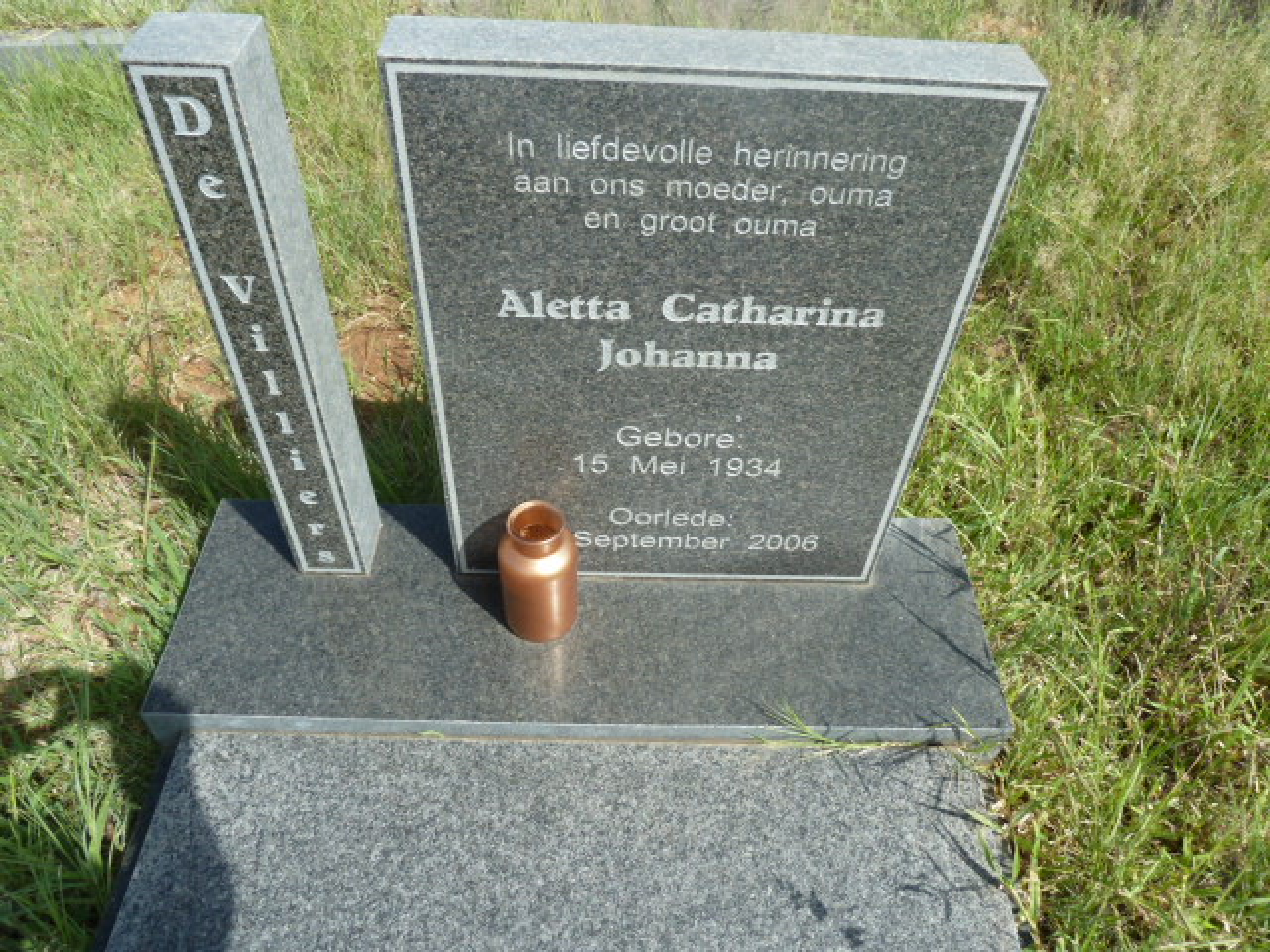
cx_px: 635
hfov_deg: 69.4
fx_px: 917
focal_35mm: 25
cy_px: 476
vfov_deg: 54.9
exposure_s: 1/320
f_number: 4
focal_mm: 4.1
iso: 80
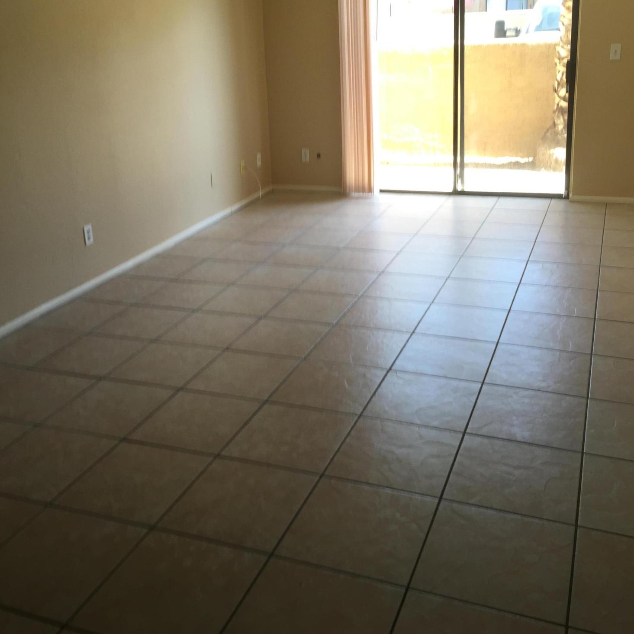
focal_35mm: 35
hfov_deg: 47.2
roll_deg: +2.2
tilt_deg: -16.0
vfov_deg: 46.5
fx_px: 725
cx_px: 314
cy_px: 212
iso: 32
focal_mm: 4.15
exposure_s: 1/40
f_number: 2.2
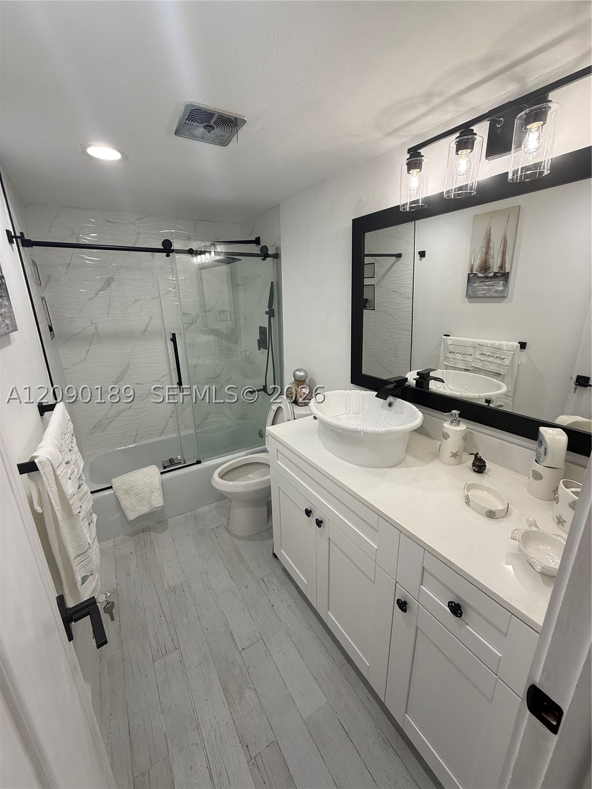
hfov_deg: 85.7
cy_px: 394
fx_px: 319
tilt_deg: -15.4
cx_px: 296
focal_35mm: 14
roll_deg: +1.3
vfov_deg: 102.1
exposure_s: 1/120
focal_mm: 2.22
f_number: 2.2
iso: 50
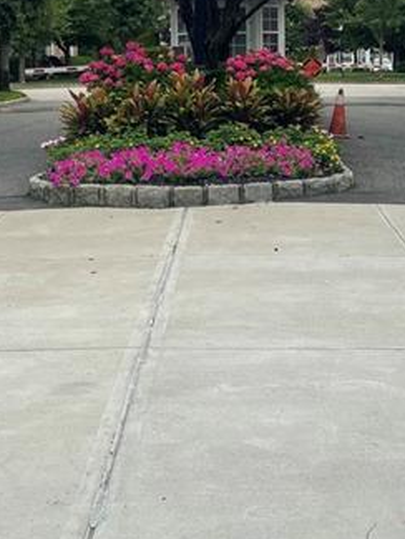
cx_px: 259
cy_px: 81
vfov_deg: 31.5
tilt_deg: -1.2
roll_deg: +0.7
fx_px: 920
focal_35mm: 59
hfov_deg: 24.7
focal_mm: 5.1
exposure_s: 1/3165
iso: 32
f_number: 1.6
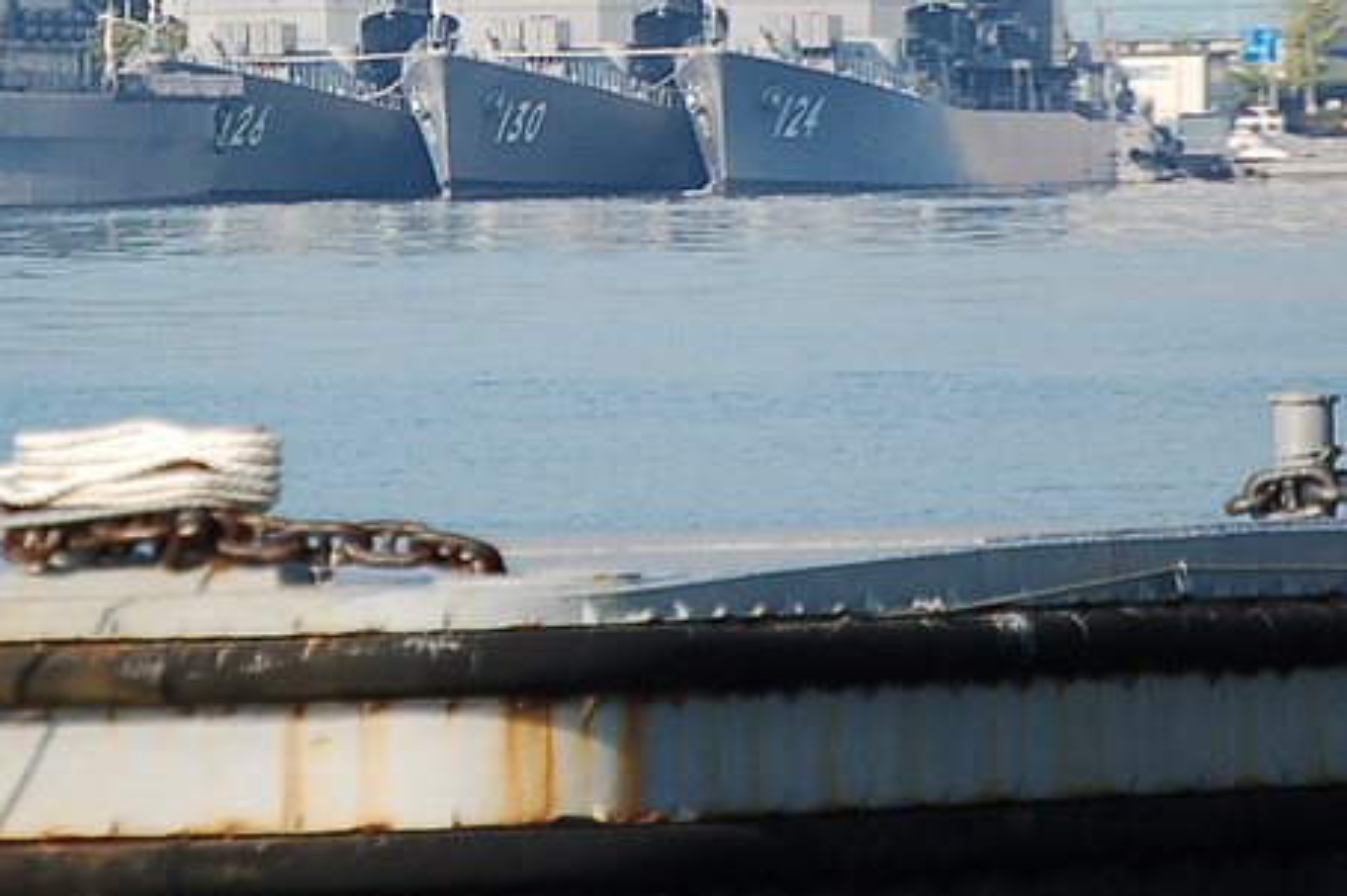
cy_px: 28
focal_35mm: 676
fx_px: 25275
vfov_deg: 2.0
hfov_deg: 3.1
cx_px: 498
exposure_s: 1/1250
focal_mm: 200
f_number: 5.6
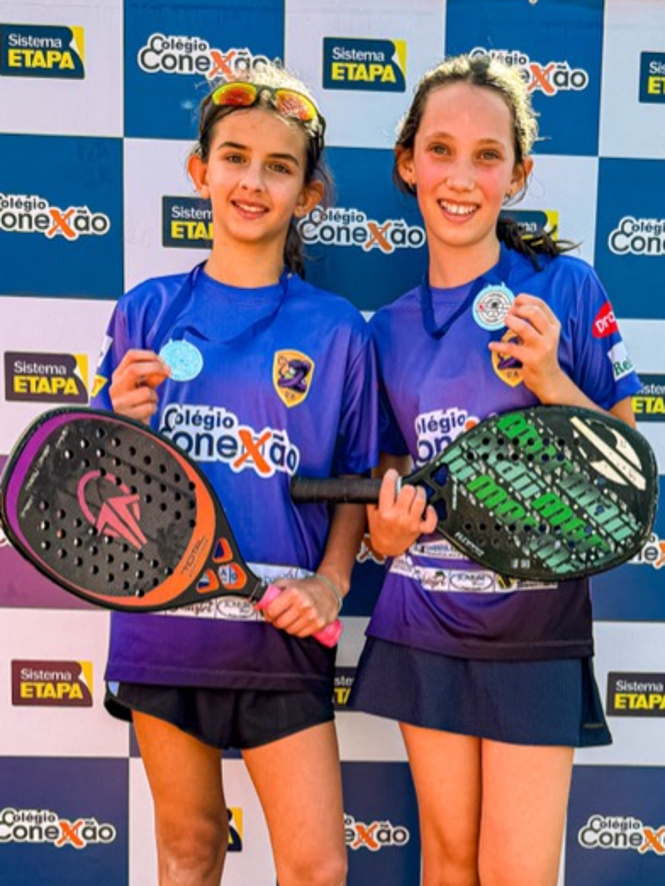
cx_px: 419
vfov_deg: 37.8
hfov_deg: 29.6
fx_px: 1254
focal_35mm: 49
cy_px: 676
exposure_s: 1/950
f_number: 1.8
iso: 80
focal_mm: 6.76
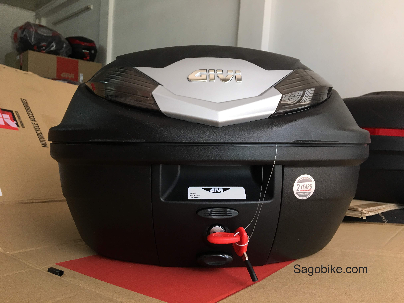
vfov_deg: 48.2
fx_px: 338
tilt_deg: -2.4
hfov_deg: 61.7
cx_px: 202
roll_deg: -3.1
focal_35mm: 29
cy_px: 152
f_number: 2.2
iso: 32
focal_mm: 4.15
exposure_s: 1/33
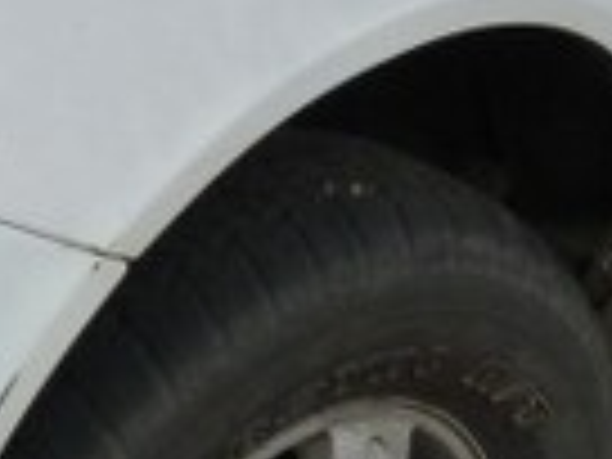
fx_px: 2599
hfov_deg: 13.4
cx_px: 198
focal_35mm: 147
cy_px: -176
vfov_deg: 9.9
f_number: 3.6
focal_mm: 4.5
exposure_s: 1/100
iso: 125
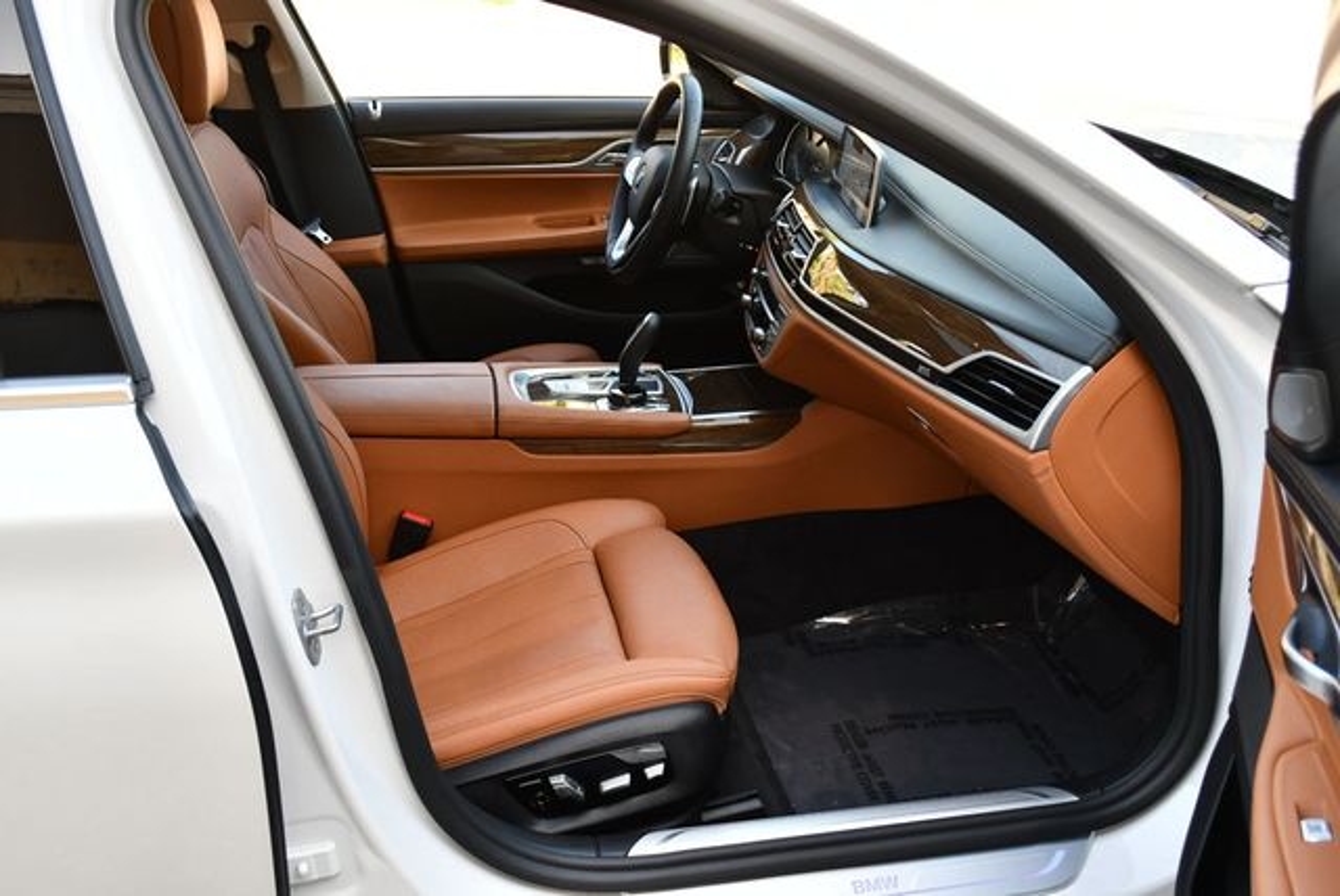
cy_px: 448
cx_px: 670
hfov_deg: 53.1
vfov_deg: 36.9
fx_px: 1341
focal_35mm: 36
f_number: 4
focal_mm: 18
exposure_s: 1/250
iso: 400
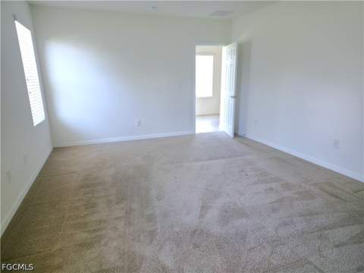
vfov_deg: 58.9
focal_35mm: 23
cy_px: 136
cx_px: 182
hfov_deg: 73.9
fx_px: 242
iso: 125
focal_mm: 6.3
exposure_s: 1/120
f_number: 1.7
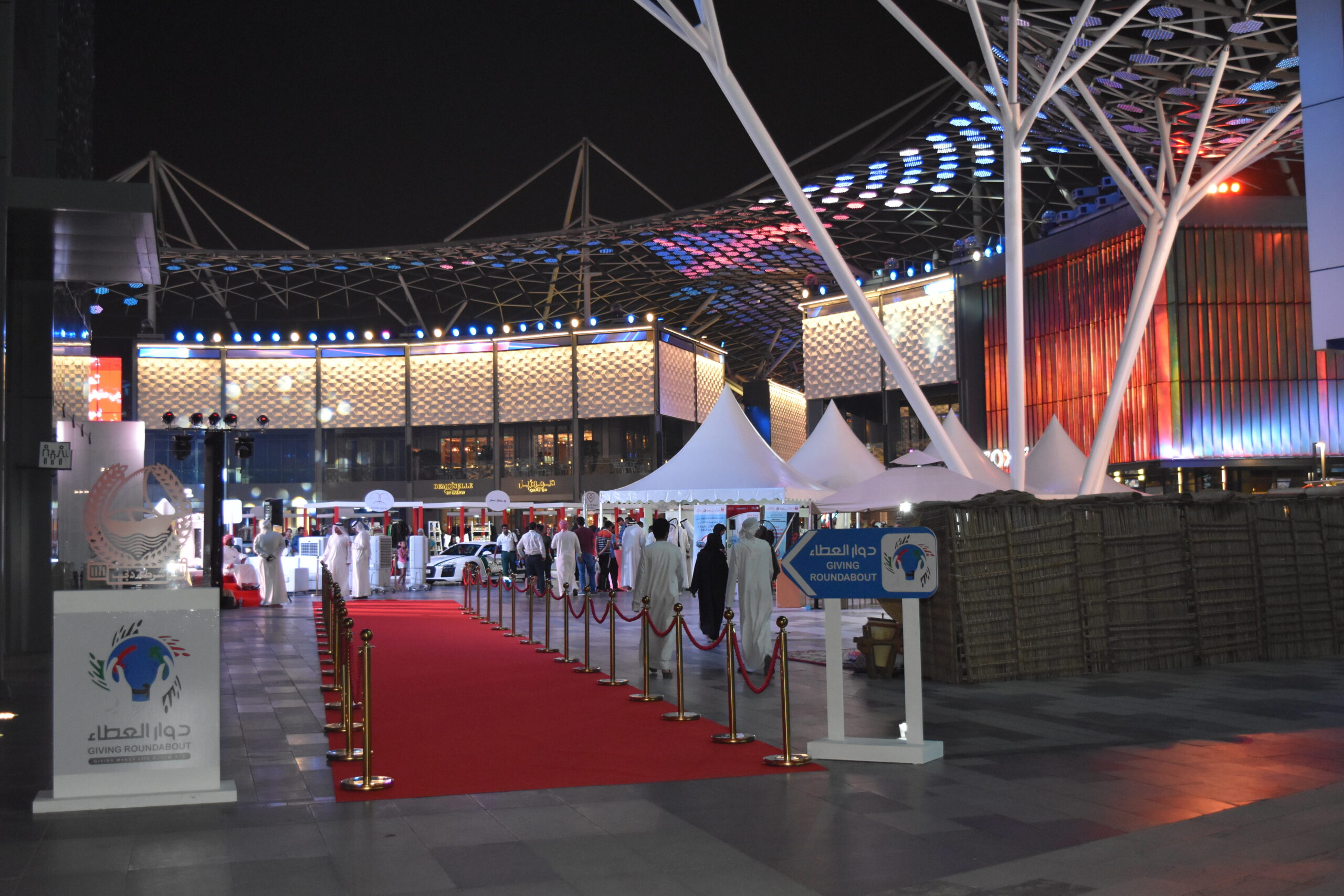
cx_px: 672
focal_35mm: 40
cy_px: 448
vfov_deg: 33.0
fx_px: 1512
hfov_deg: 47.9
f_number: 4
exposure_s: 1/60
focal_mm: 27
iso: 2500
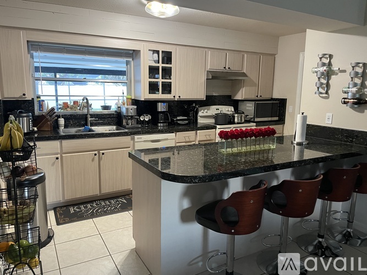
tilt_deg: -10.3
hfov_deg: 67.3
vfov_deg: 53.0
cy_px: 138
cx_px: 184
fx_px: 276
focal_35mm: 26
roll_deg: -0.7
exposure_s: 1/60
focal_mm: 4.2
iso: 400
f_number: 1.6
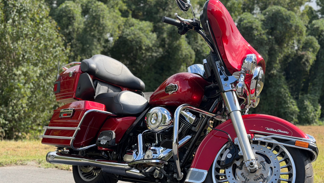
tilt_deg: -1.8
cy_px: 113
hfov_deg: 39.2
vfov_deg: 22.6
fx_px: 455
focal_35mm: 53
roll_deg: -0.2
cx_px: 161
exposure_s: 1/2033
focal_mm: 6.76
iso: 80
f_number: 1.78
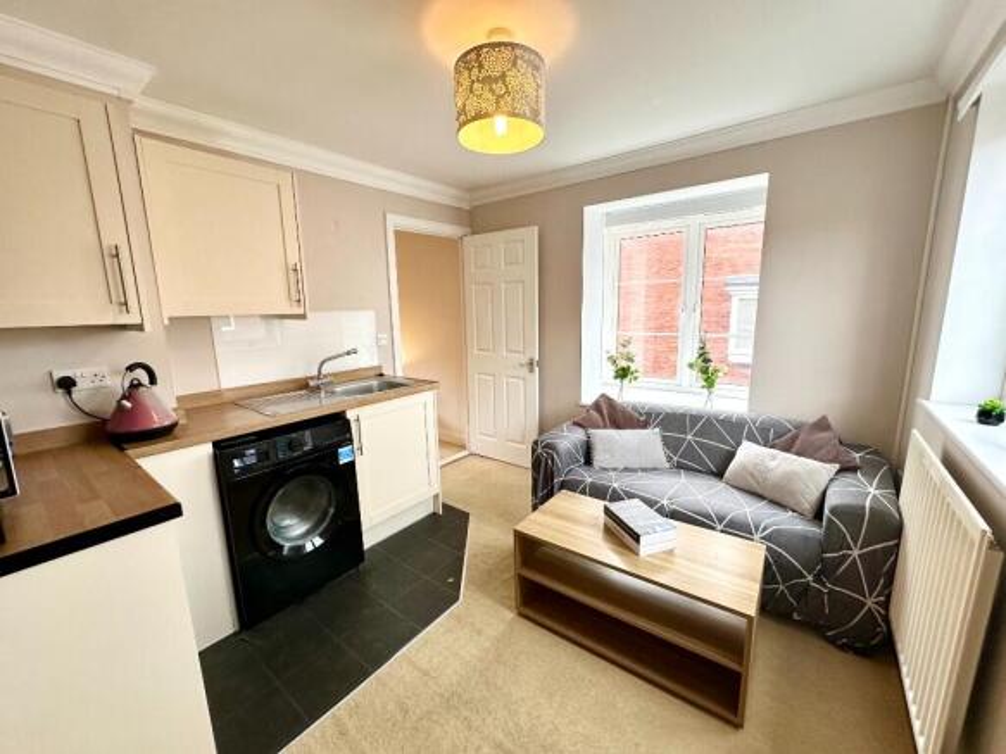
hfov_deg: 102.1
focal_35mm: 14
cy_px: 377
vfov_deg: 85.7
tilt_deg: -8.2
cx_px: 503
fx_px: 407
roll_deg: +2.4
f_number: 2.2
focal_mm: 2.22
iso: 125
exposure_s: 1/100
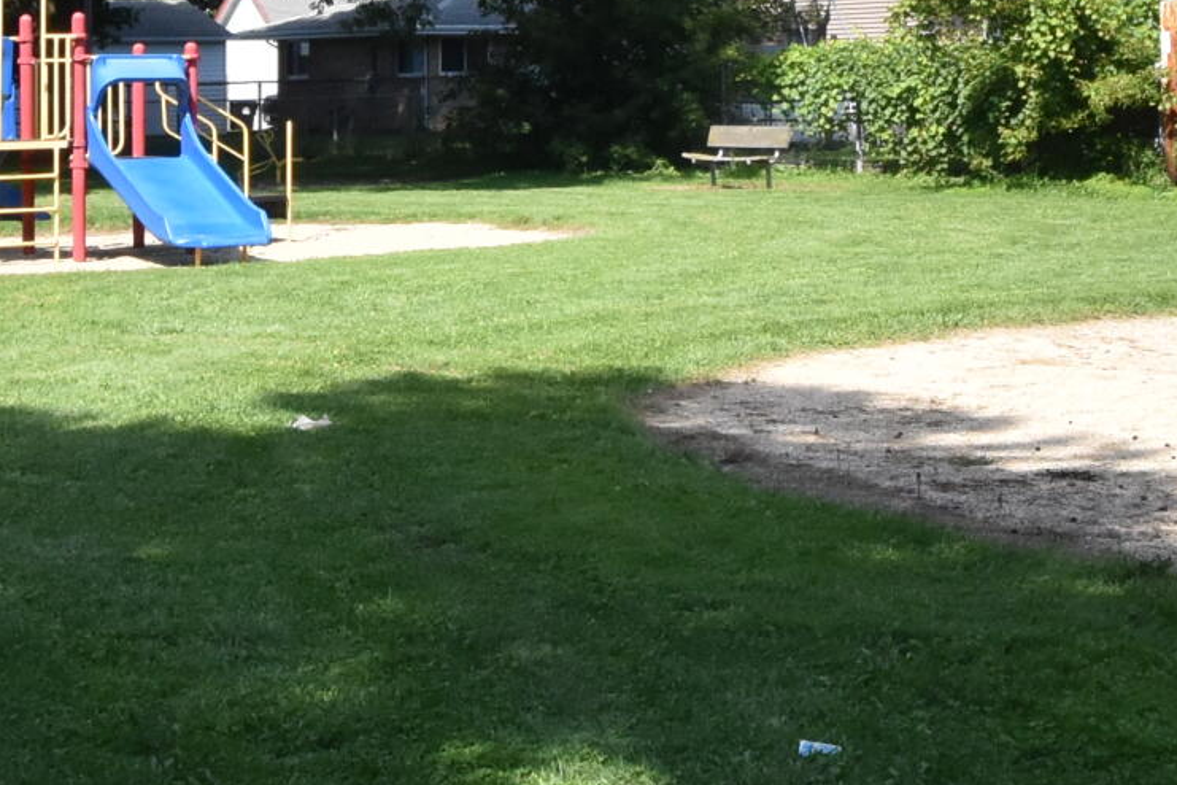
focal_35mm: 85
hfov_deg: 23.5
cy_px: 2
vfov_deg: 15.8
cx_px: 958
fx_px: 2779
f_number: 11
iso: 800
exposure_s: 1/500
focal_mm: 14
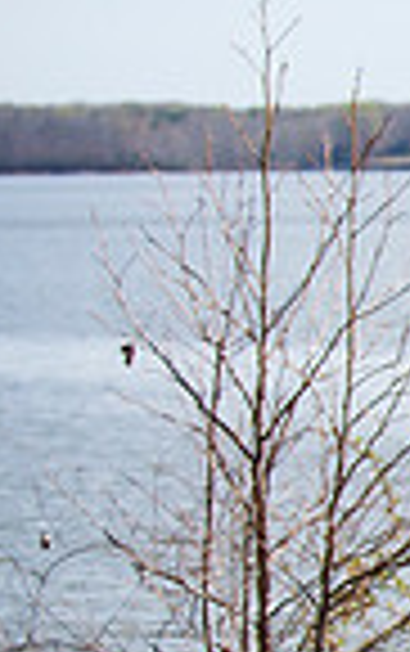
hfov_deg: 4.4
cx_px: 1212
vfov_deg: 7.4
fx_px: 5080
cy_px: 362
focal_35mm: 285
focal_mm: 70
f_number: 2.8
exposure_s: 1/1000
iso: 100
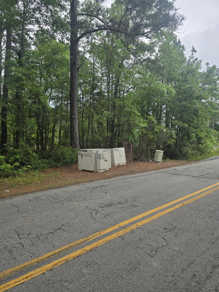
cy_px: 146
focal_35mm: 23
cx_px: 110
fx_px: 194
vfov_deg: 73.9
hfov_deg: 58.9
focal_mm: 6.3
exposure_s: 1/707
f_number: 1.7
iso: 12
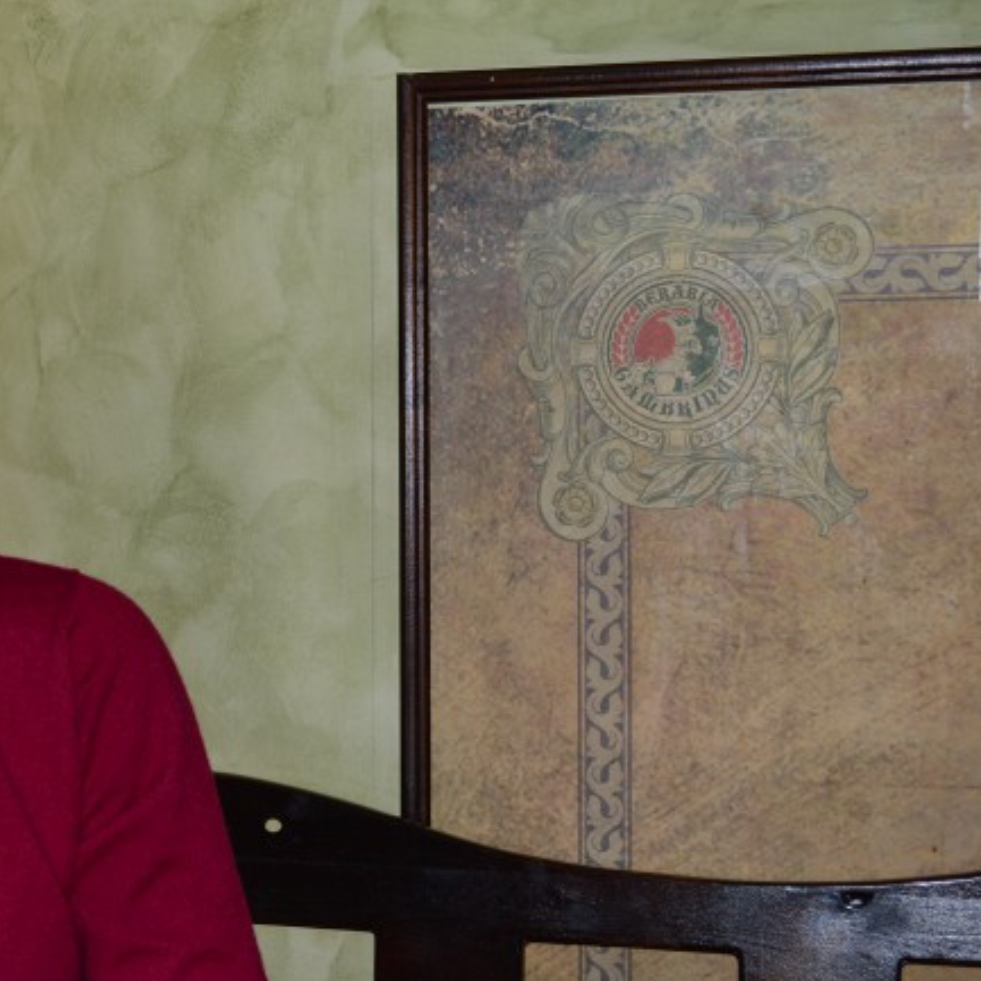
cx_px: 131
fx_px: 2565
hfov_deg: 21.3
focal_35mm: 80
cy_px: 580
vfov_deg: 21.6
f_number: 5
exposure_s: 1/200
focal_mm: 34
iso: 100
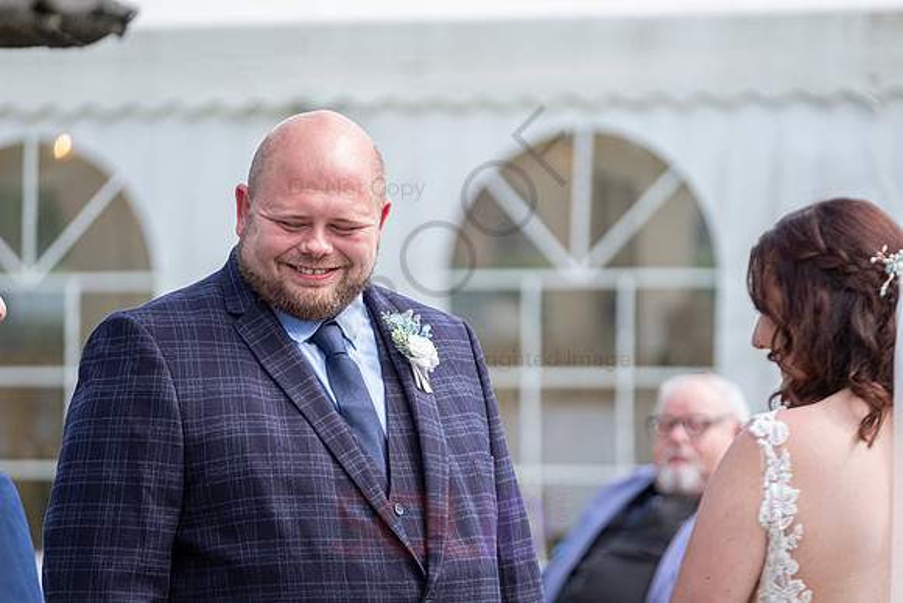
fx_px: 5268
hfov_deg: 9.8
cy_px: 302
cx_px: 452
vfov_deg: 6.5
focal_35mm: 210
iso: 200
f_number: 2.8
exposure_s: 1/1000
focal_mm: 140
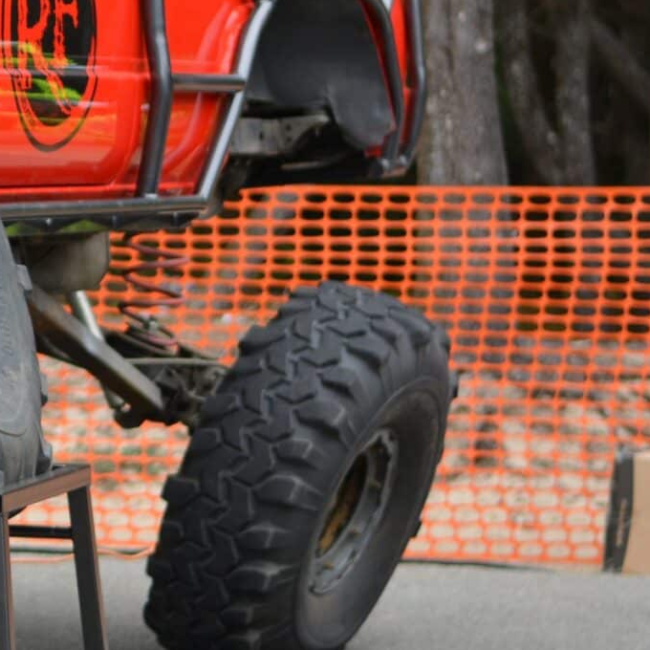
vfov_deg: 9.1
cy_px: 222
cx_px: -273
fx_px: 4079
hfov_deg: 8.9
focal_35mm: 192
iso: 320
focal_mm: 50
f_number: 1.8
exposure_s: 1/2500
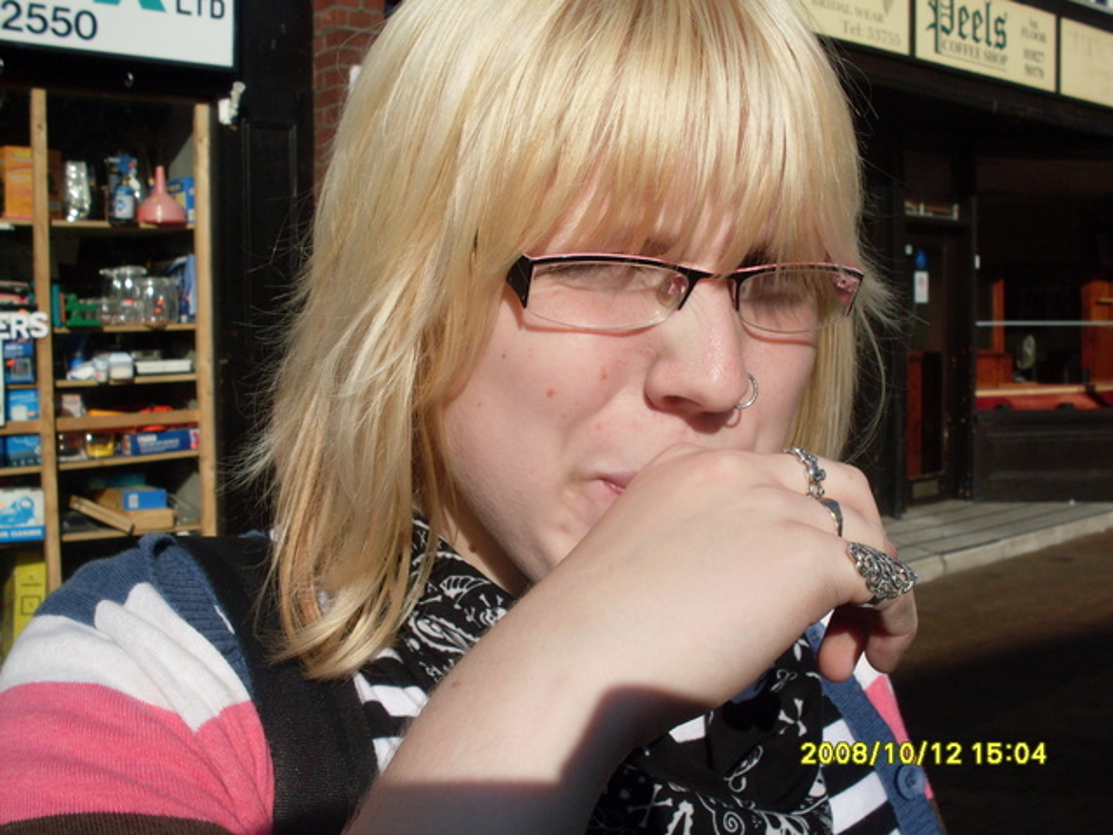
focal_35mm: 38
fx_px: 1222
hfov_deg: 49.0
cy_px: 418
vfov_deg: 37.7
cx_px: 556
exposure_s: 1/350
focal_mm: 6.3
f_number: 8.4
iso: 80
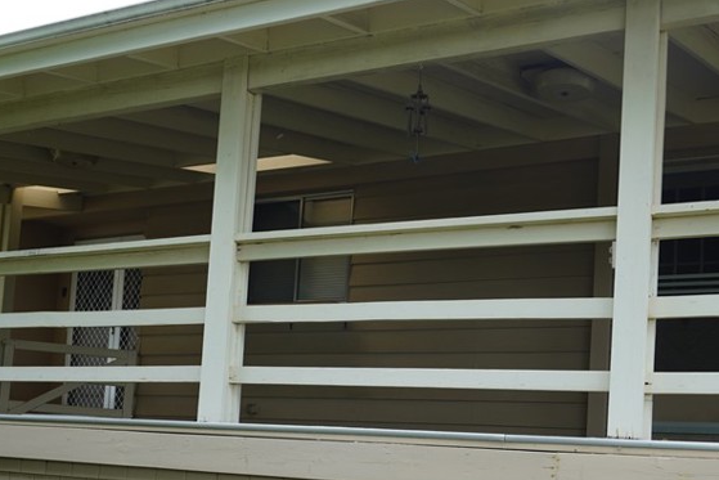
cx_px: 376
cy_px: 375
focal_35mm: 55
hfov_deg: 36.2
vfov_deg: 24.3
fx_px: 1099
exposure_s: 1/80
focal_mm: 20
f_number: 4.5
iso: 100
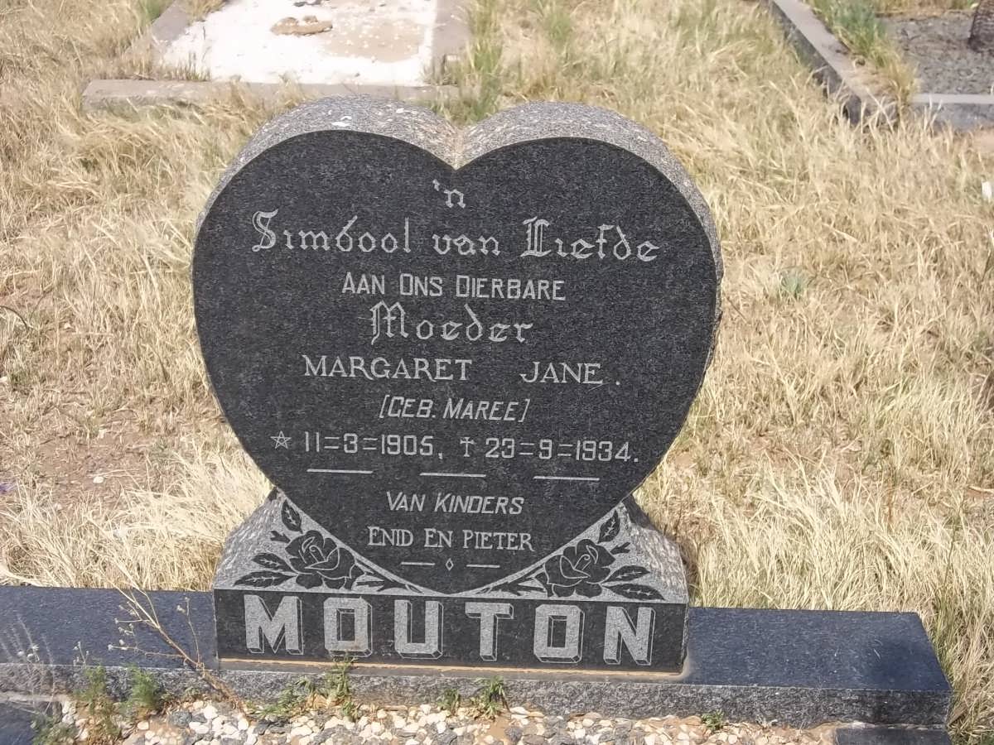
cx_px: 497
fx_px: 1436
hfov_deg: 38.2
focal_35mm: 50
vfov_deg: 29.1
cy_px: 372
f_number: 3.6
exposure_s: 1/500
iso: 80
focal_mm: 8.8
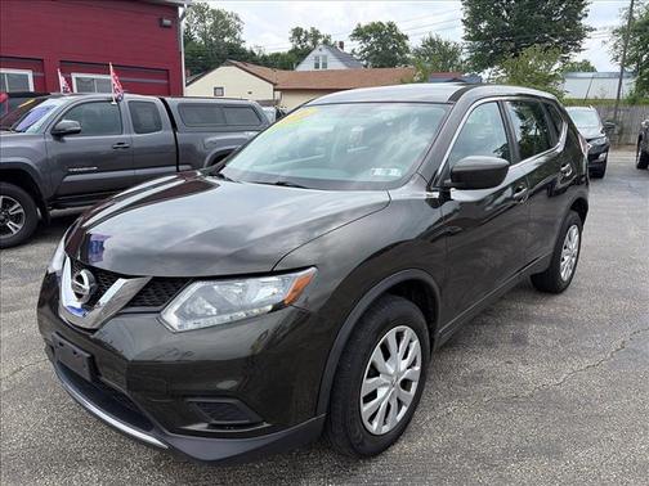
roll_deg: -0.8
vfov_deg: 53.1
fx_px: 487
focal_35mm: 26
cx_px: 324
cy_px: 243
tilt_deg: -13.7
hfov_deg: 67.3
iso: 50
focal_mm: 5.96
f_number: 1.6
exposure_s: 1/1311
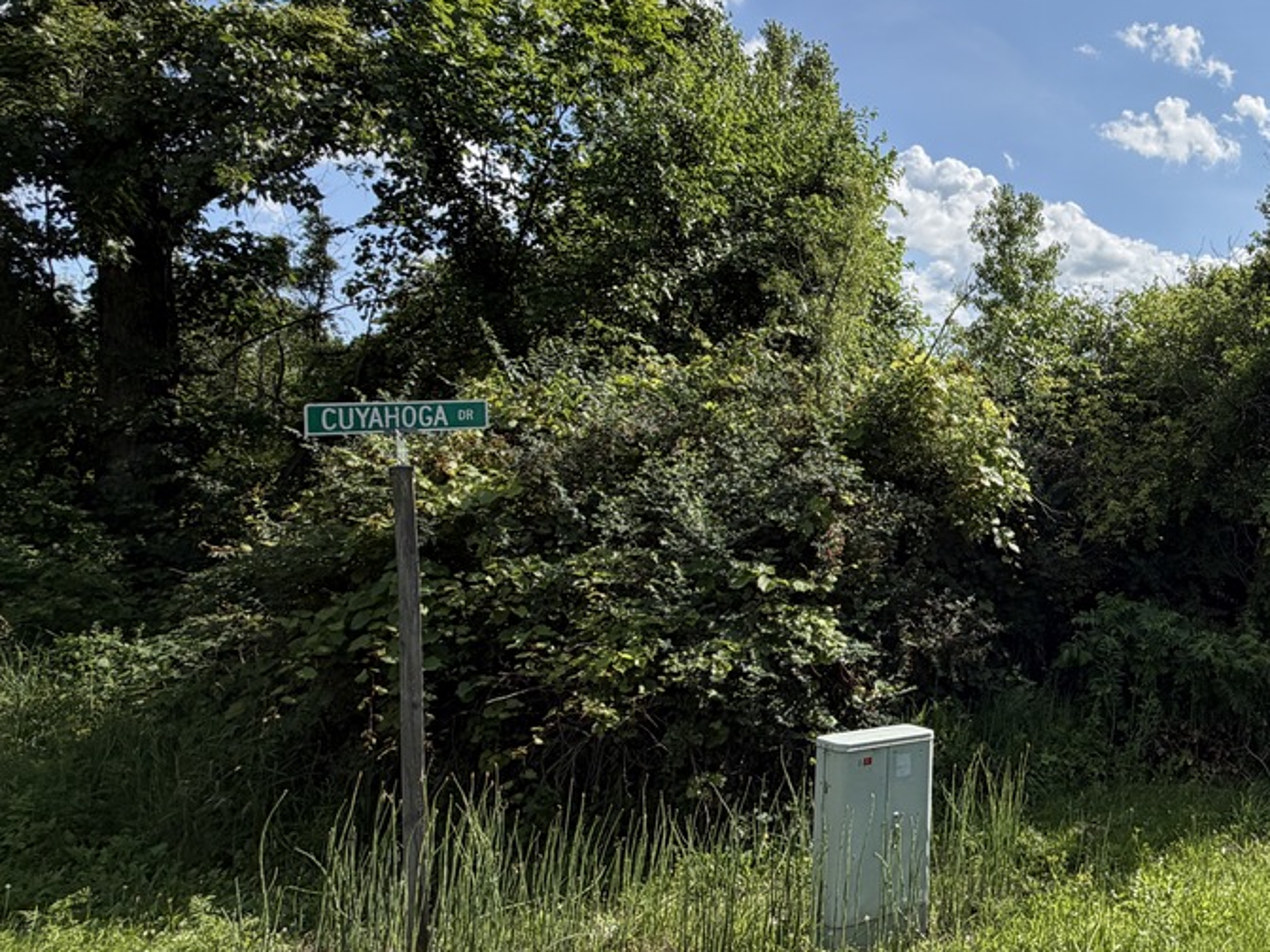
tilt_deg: +4.7
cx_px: 1089
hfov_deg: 54.0
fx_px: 1101
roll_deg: -1.5
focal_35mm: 30
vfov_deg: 46.6
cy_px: 402
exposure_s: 1/1017
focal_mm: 2.22
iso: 20
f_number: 2.2
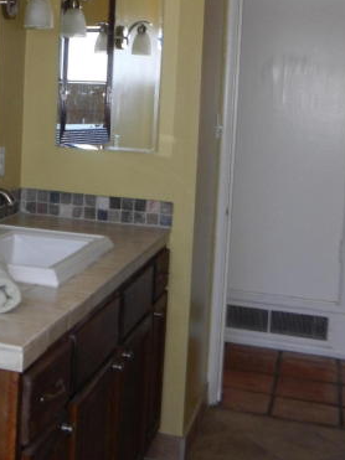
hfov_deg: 24.6
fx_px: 771
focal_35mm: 58
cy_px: 154
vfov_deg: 33.0
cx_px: 45
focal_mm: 5
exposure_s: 1/30
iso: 200
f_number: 3.9
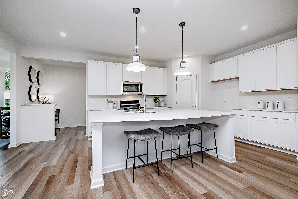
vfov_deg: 77.3
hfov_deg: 100.4
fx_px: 124
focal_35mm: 15
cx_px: 149
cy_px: 100
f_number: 5.6
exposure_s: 1/100
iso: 400
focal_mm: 10
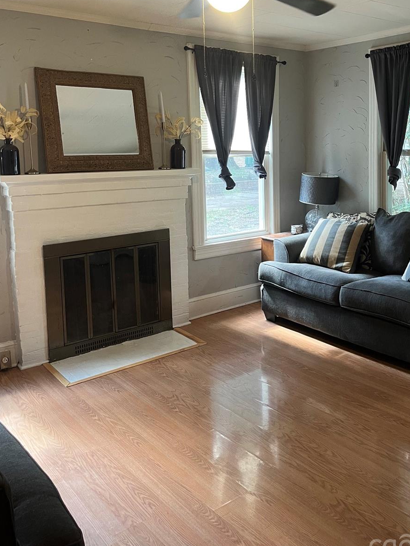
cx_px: 259
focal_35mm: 34
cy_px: 209
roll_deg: +1.3
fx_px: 537
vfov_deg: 53.4
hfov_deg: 41.5
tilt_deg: -6.5
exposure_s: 1/60
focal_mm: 5.1
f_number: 1.6
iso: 250
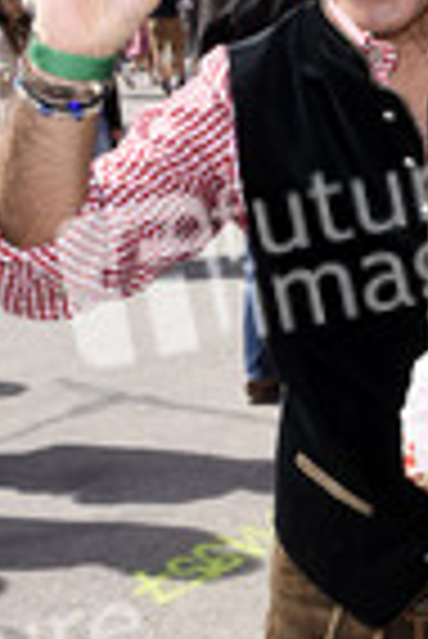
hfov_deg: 17.6
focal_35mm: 76
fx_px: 1352
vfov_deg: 26.3
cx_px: 419
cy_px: 486
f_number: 9
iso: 160
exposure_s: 1/160
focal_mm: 18
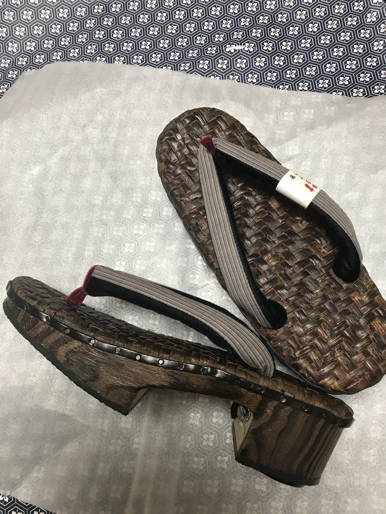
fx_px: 416
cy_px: 257
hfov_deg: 49.7
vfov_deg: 63.4
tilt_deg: -75.5
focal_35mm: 28
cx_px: 193
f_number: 1.8
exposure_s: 1/24
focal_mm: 3.99
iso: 40
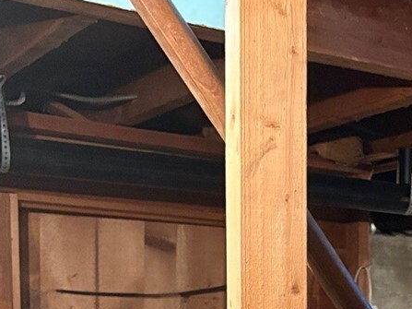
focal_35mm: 93
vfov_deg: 14.8
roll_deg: -1.0
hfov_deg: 19.6
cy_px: 460
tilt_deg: -5.7
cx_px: 517
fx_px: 1107
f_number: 1.6
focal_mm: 5.96
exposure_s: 1/30
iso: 640
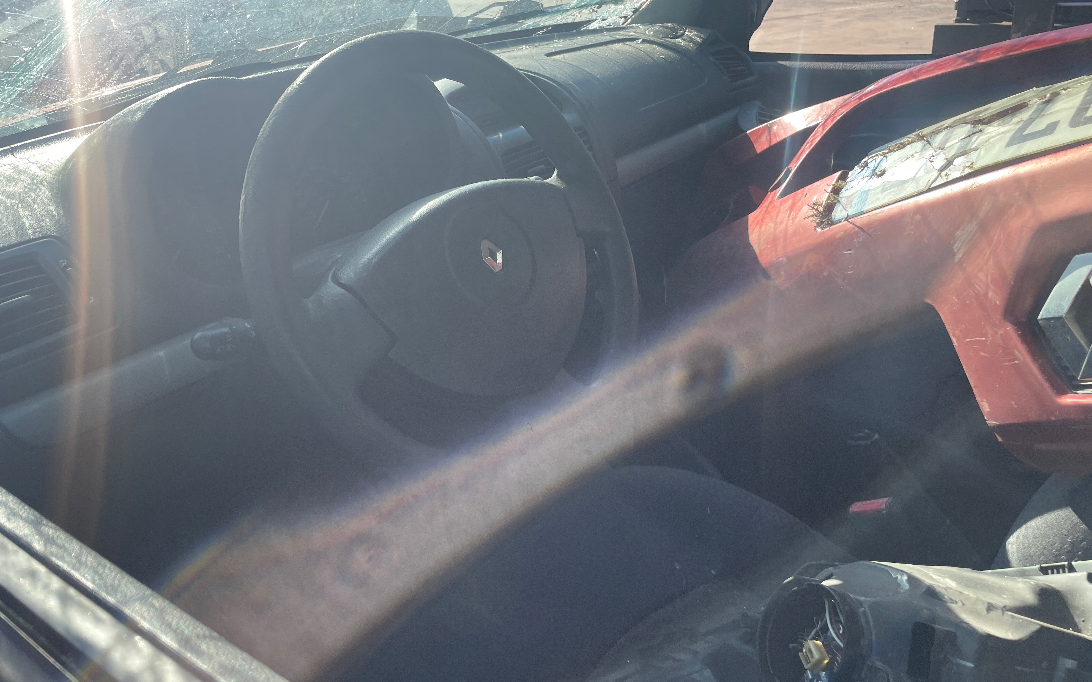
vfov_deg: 44.5
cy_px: 363
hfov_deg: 66.5
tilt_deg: -26.5
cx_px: 541
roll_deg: +5.3
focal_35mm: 28
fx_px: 833
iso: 32
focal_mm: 4.2
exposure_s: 1/707
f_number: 1.6
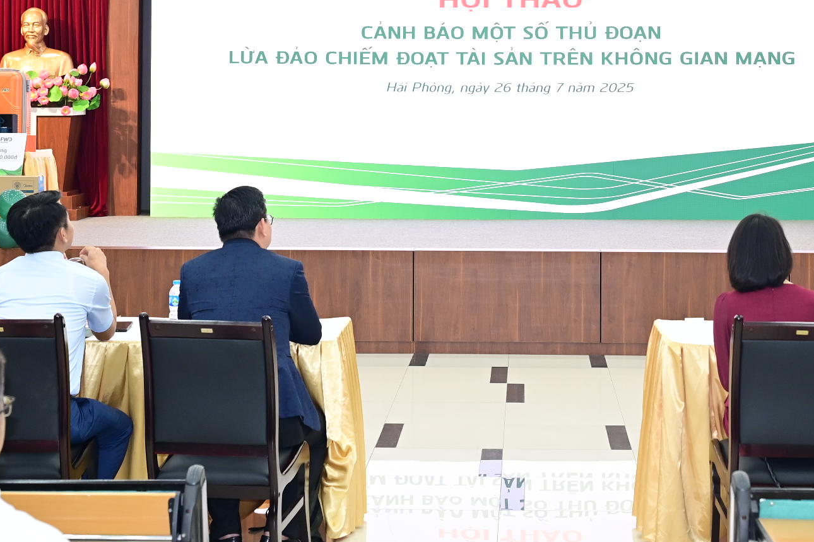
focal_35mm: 75
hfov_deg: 27.0
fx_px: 1696
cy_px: 61
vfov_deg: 17.9
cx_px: 455
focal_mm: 32
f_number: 4
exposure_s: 1/100
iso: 1250
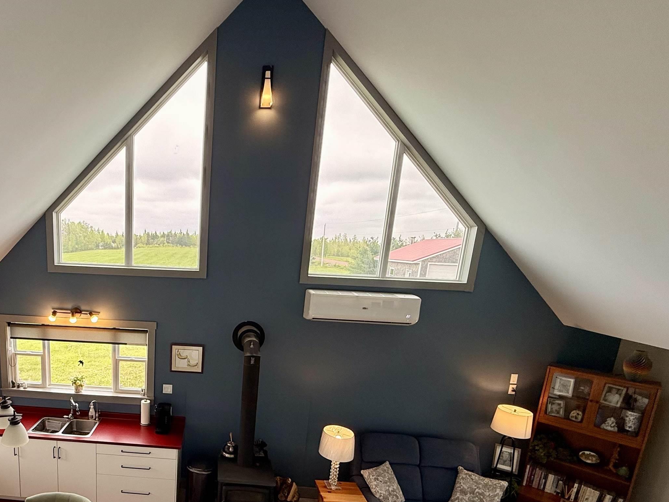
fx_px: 406
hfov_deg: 74.6
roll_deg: -2.7
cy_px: 323
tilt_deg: -11.6
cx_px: 187
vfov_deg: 62.3
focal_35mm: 21
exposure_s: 1/120
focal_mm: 2.22
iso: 80
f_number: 2.2
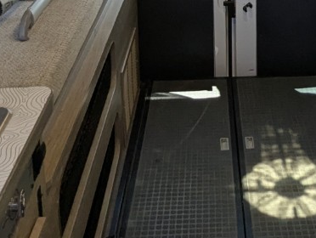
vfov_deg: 21.0
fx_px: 548
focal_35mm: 60
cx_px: 232
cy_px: -111
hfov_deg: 31.6
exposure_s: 1/165
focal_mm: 2.35
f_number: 2.2
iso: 235
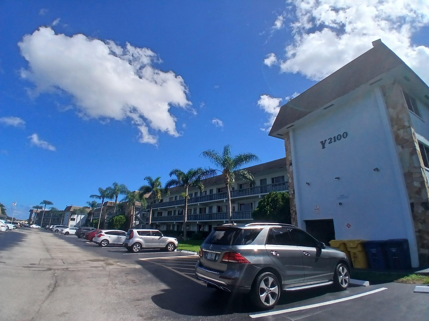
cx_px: 214
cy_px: 160
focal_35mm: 17
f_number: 2.2
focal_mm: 1.4
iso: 50
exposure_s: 1/2137
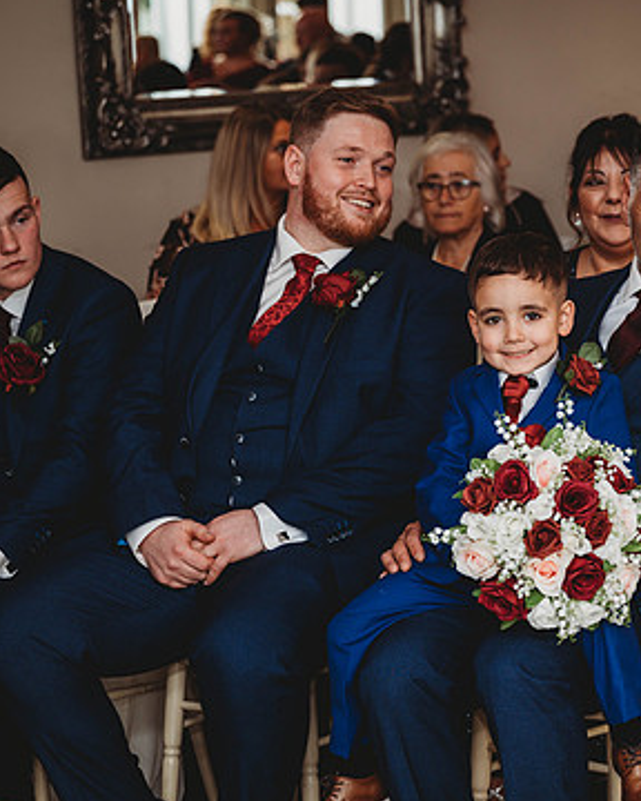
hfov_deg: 13.3
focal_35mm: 115
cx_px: 538
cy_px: 379
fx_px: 2727
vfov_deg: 16.7
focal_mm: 70
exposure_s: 1/160
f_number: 2.8
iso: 800
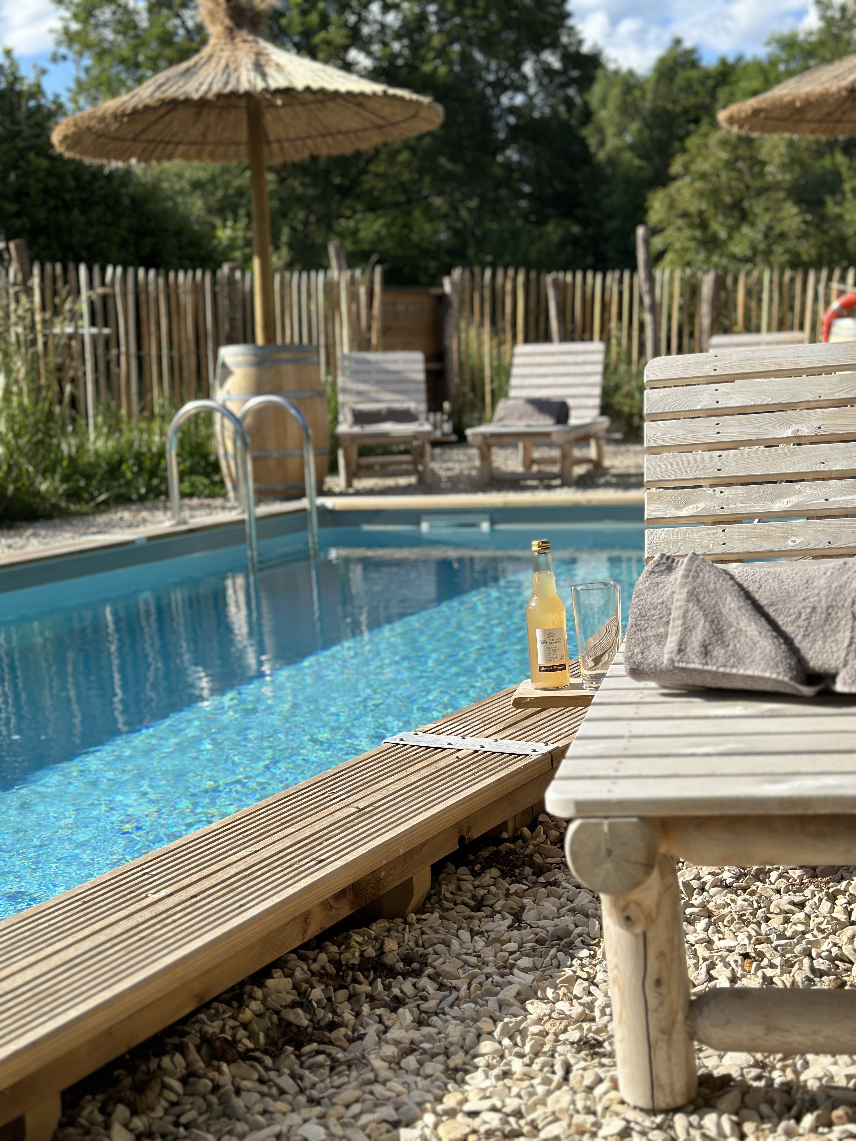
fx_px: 1583
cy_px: 570
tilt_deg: -6.1
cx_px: 428
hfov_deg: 30.3
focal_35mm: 48
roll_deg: +3.0
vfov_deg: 39.7
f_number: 1.78
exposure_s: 1/4785
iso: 80
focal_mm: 6.86
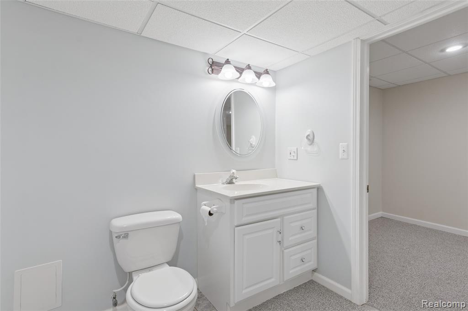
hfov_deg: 93.3
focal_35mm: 17
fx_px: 221
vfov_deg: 70.4
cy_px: 156
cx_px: 234
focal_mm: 11.5
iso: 400
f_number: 8
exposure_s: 1/50
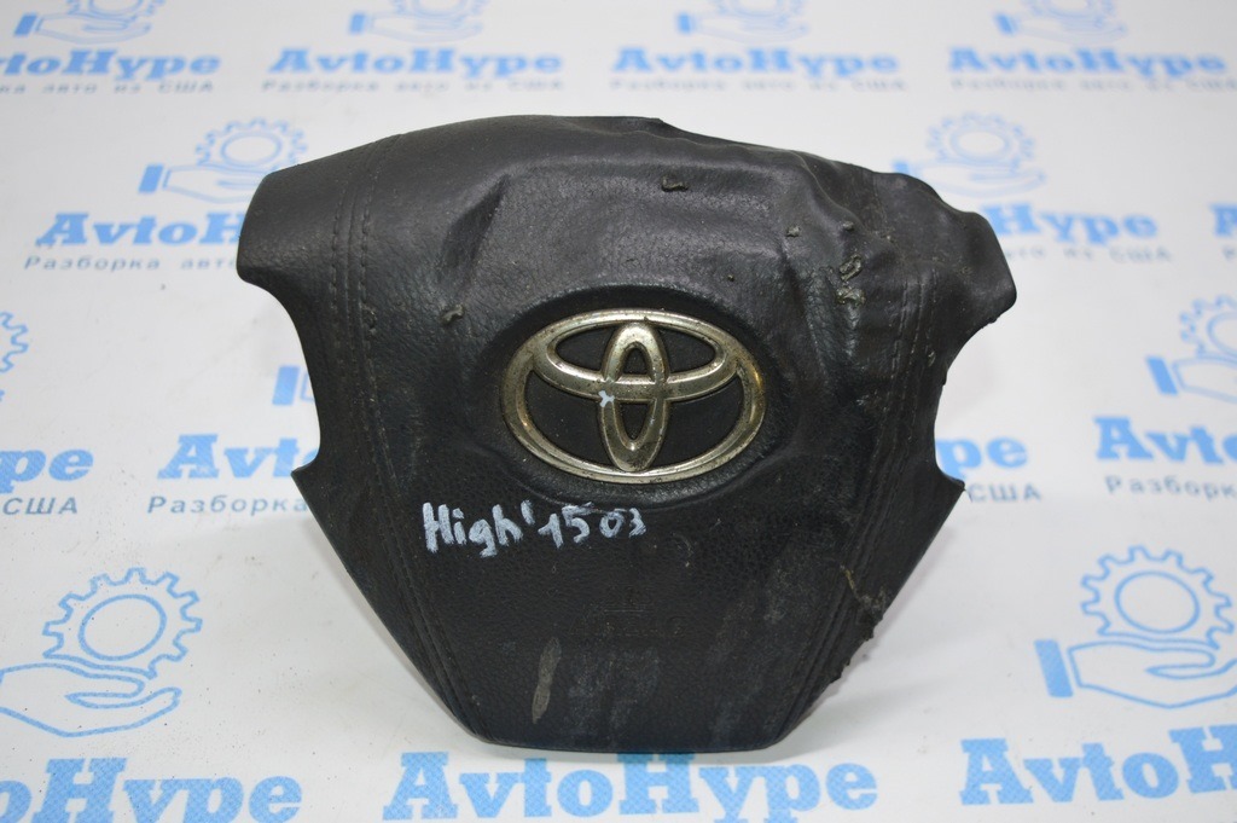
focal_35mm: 45
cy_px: 412
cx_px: 618
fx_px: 1545
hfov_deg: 43.6
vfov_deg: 29.8
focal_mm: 30
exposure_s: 1/60
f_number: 4.2
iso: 450
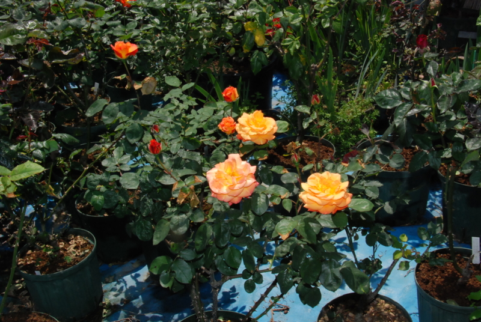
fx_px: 702
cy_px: 161
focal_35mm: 52
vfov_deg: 25.8
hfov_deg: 37.8
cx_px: 240
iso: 800
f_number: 29
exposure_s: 1/200
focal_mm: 35
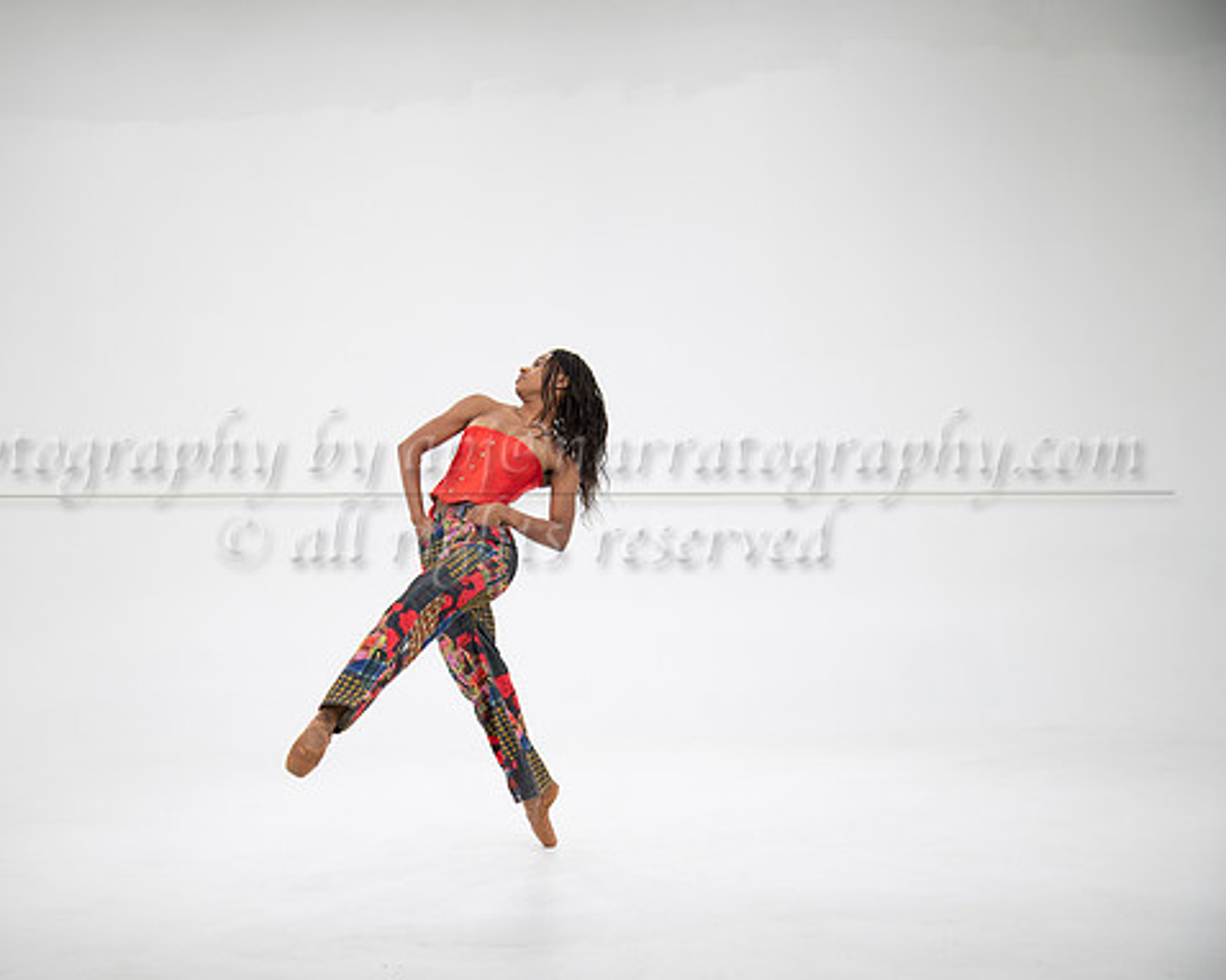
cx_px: 492
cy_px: 491
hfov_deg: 32.9
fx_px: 2067
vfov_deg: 26.7
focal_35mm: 57
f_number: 4
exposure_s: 1/500
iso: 400
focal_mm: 50
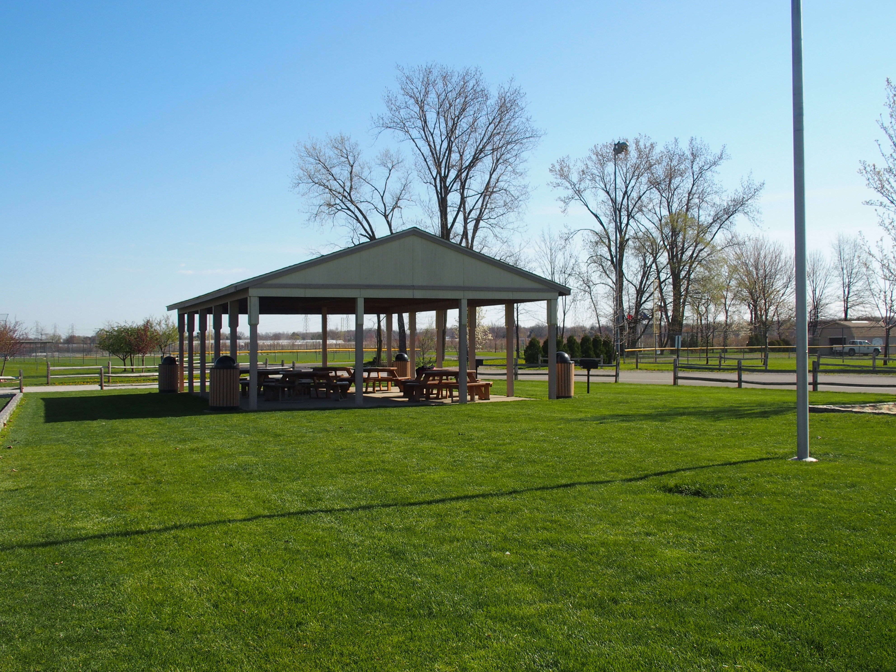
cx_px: 448
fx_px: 984
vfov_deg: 37.7
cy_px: 336
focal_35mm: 38
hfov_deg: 49.0
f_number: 5
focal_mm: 8.1
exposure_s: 1/500
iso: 100
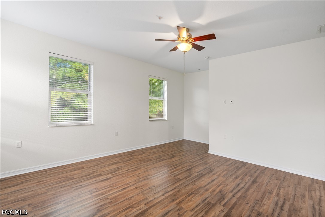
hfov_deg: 96.7
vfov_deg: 73.7
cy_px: 108
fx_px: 144
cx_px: 162
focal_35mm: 16
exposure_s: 1/10
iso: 400
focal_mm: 16
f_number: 8
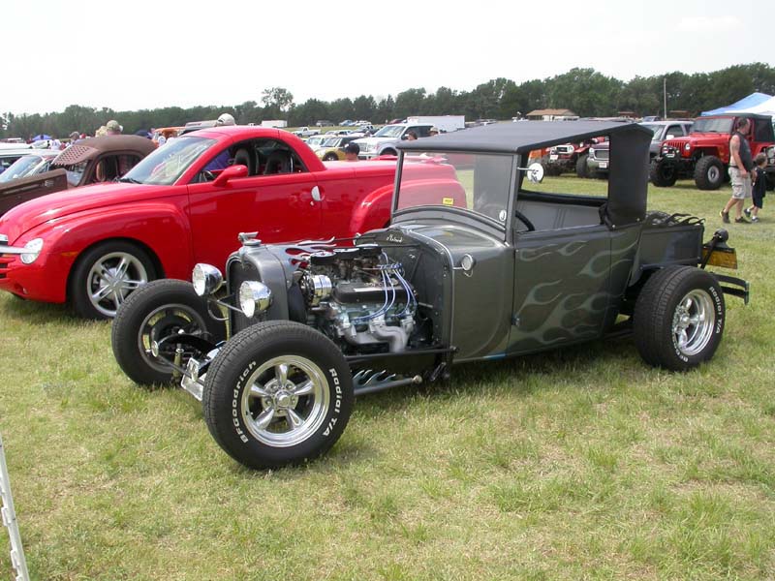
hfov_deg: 49.0
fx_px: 851
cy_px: 290
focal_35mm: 38
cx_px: 388
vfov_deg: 37.7
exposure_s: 1/237
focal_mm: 7.85
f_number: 6
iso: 100
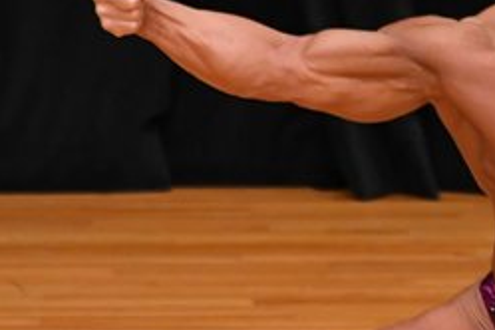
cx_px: 464
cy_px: 193
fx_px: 19290
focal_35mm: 1403
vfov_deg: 1.0
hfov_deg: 1.5
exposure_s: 1/400
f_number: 5.6
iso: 3200
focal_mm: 300
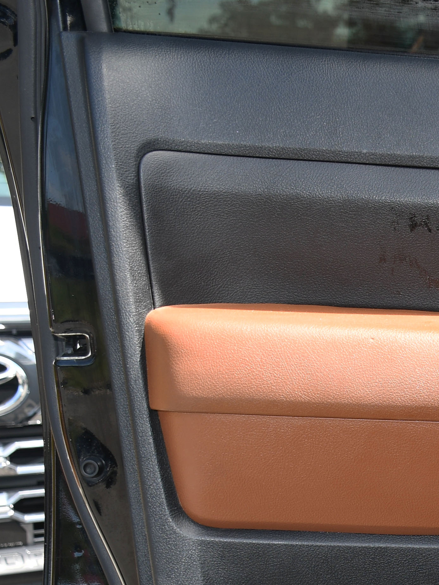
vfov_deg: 22.0
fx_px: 1471
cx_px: 735
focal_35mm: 87
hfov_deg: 15.2
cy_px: 514
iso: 100
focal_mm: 20
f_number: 3.5
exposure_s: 1/160
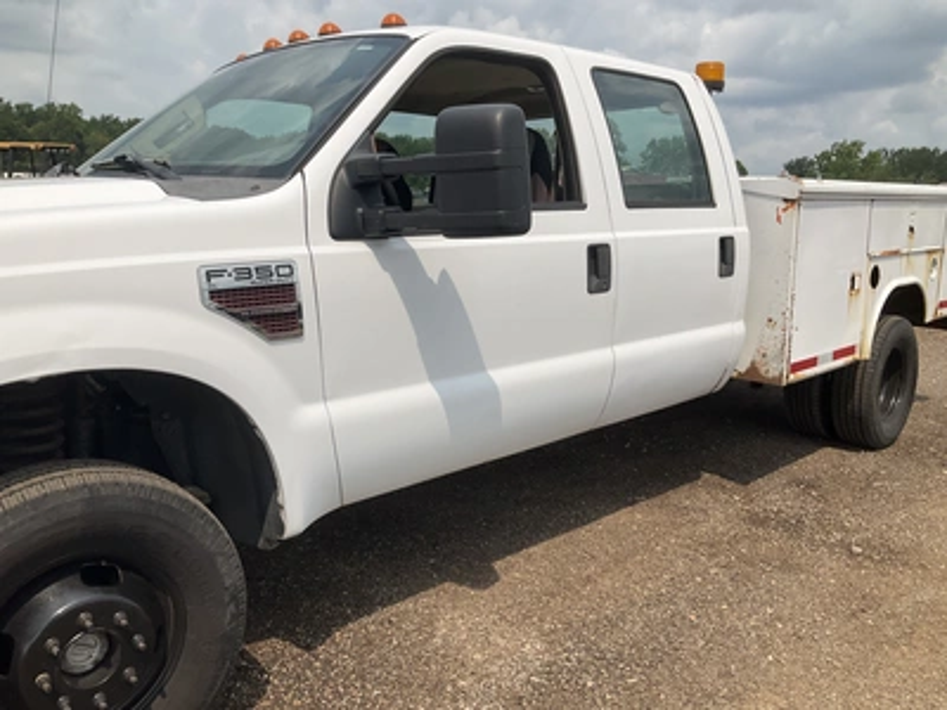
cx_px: 474
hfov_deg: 61.7
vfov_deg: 48.2
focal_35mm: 29
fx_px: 793
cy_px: 355
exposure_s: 1/2959
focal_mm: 3
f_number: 1.8
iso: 25
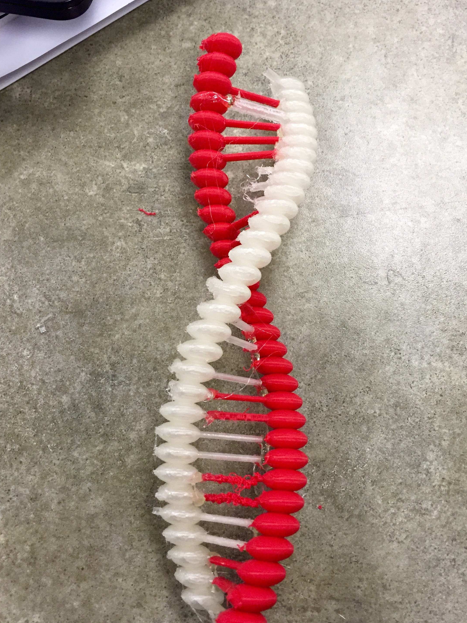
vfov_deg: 55.3
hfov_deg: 42.9
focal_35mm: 33
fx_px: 594
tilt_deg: -73.5
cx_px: 243
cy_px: 302
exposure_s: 1/30
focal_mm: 4.15
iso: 50
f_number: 2.2
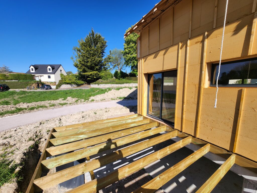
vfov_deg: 89.9
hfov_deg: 106.2
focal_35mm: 13
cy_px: 96
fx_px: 97
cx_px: 128
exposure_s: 1/1096
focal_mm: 1.74
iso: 32
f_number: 2.2
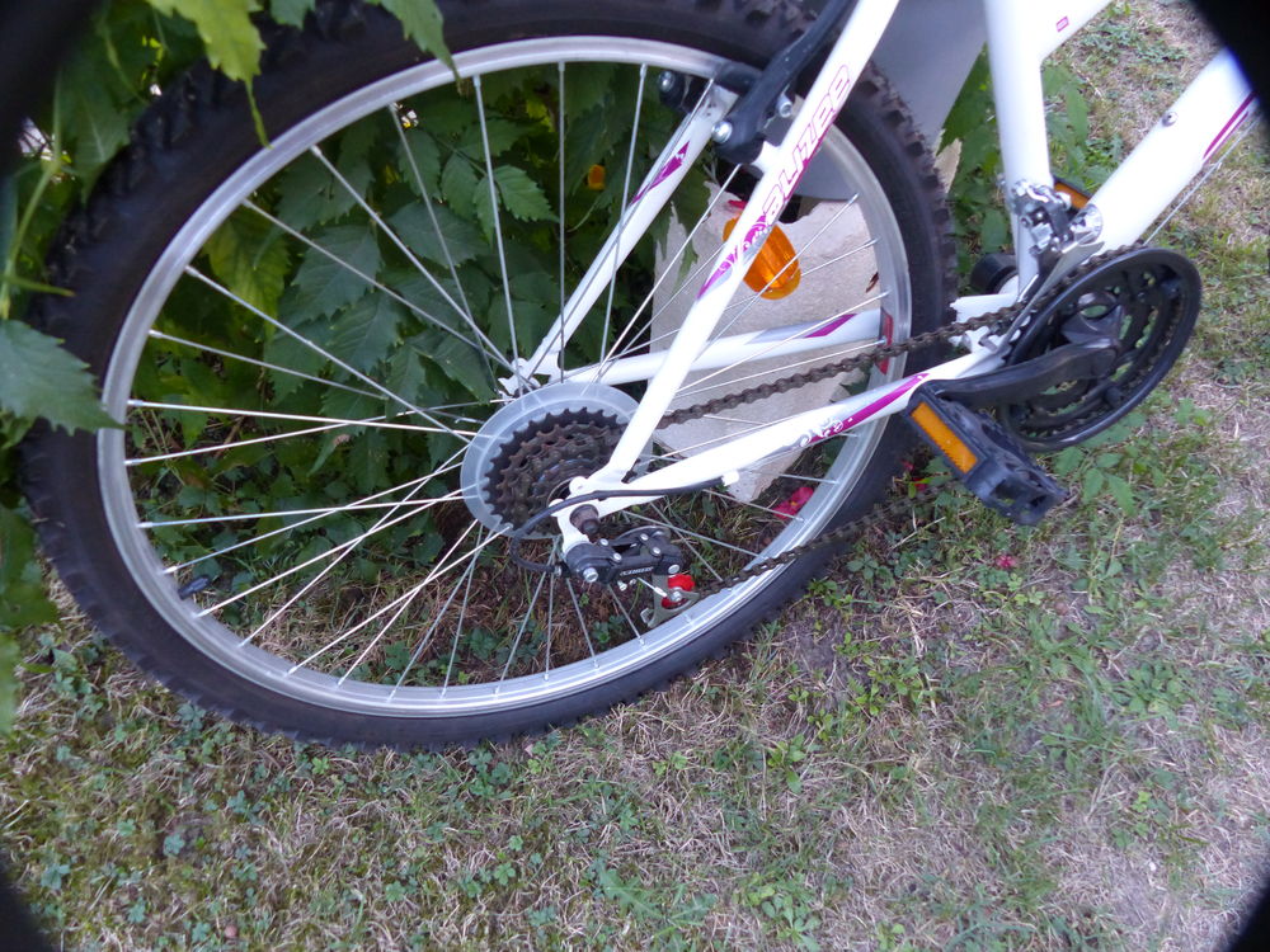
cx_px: 635
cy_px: 476
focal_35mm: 25
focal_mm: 4.5
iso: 320
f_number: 2.8
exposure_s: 1/60
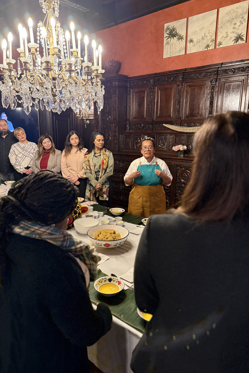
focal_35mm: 25
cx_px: 109
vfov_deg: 71.5
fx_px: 259
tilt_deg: -11.4
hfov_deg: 51.2
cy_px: 186
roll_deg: +0.2
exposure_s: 1/40
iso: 640
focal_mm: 6.76
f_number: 1.78
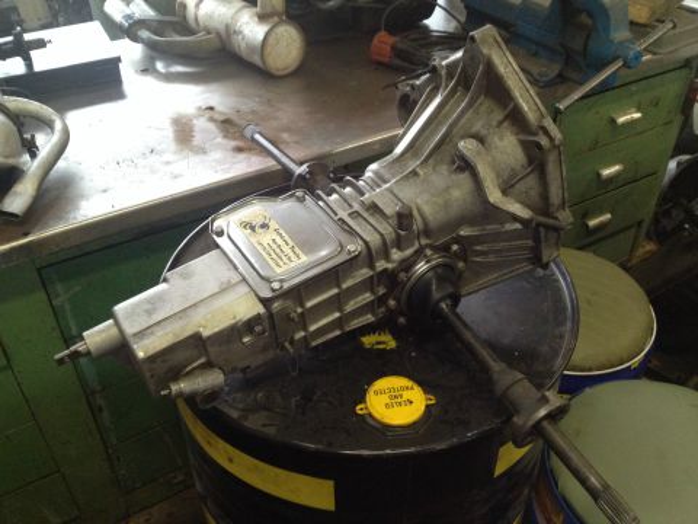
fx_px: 706
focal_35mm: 35
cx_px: 349
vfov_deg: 40.7
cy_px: 262
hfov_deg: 52.6
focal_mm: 4.28
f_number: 2.4
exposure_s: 1/20
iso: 250
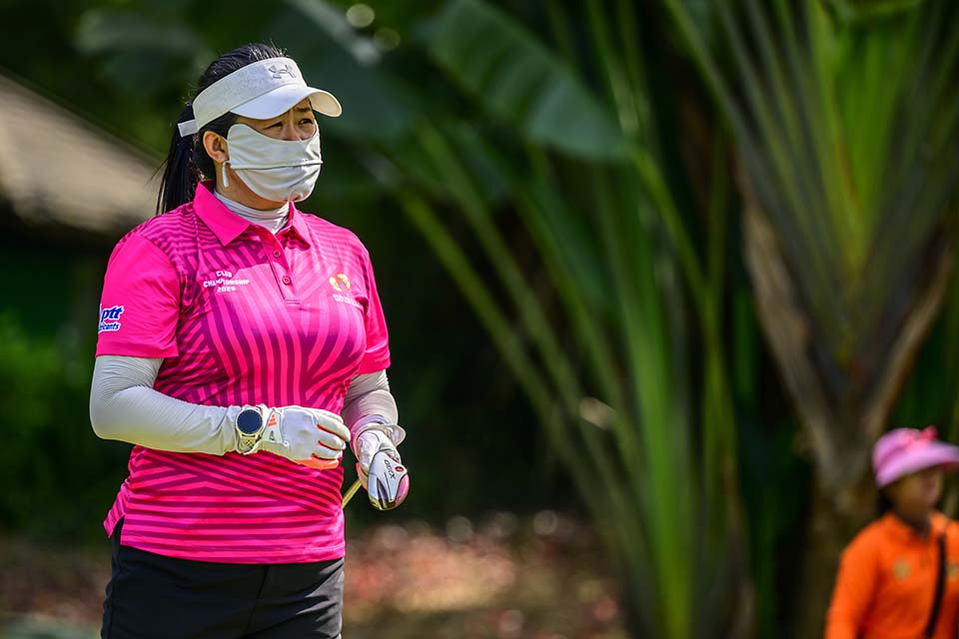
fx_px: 4661
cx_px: 480
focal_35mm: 175
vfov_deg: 7.8
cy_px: 320
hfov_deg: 11.7
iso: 280
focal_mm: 175
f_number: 2.8
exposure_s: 1/3200
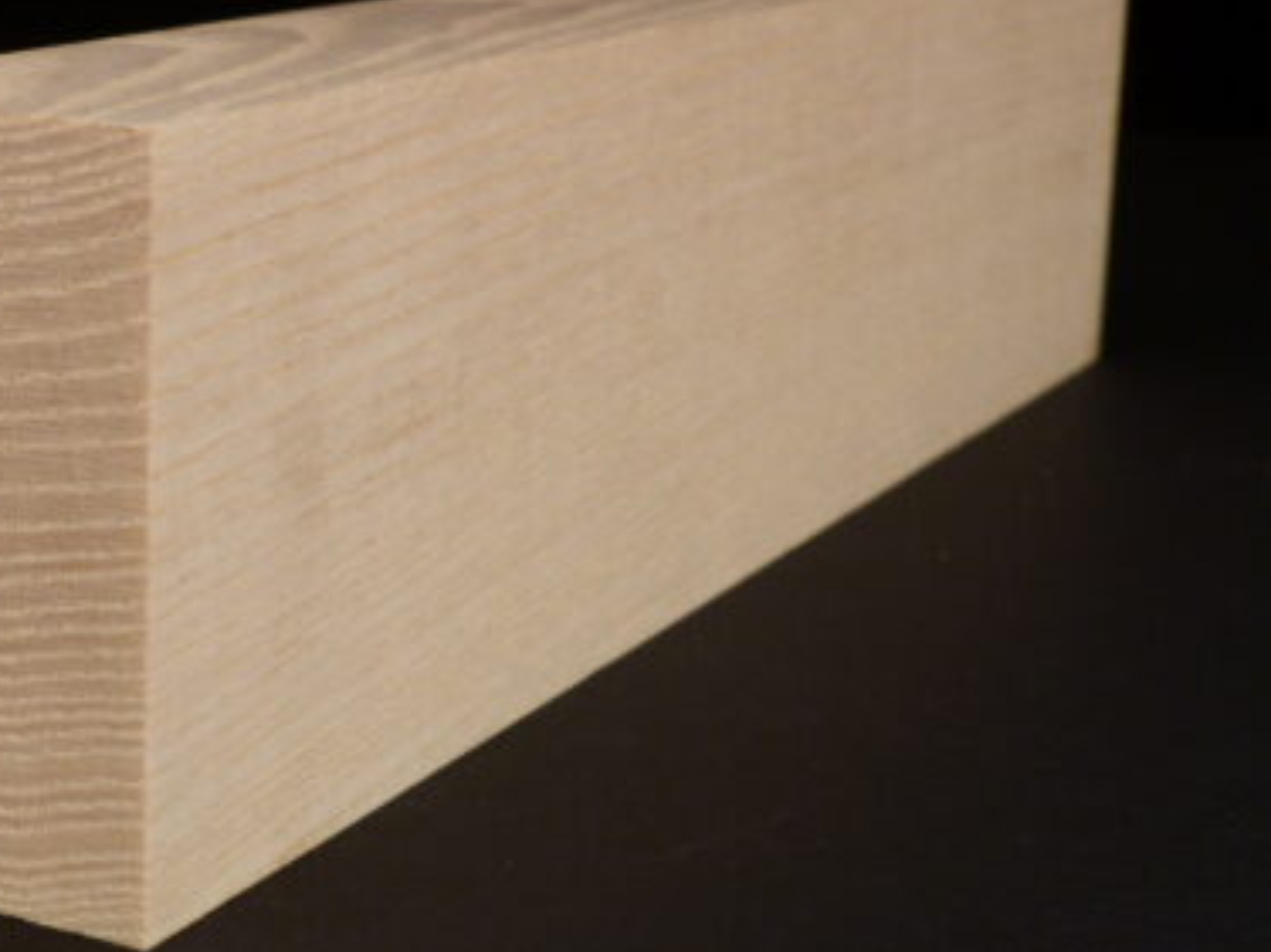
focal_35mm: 80
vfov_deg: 18.4
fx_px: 2936
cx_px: 261
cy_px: 457
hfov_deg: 24.1
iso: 200
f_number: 3.5
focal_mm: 9.1
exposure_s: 1/40
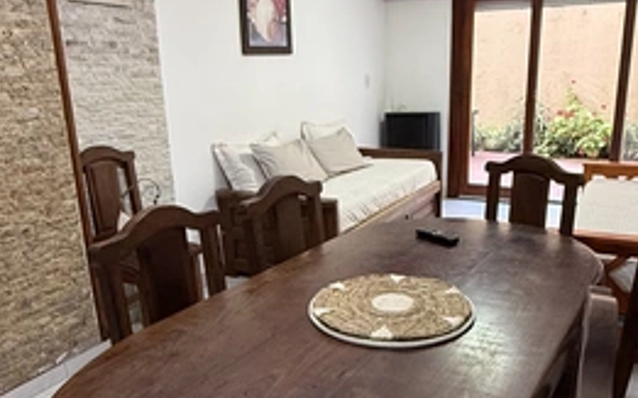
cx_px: 345
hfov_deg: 72.4
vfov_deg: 49.0
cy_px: 232
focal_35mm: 25
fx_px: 435
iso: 320
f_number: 2.2
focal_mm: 2.22
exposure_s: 1/50
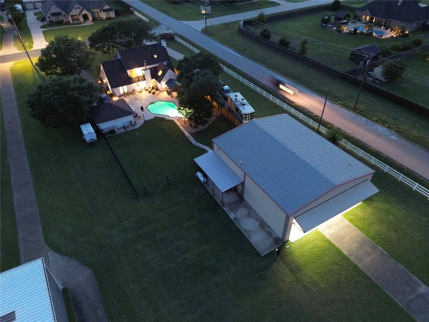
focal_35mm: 24
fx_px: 297
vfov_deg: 56.8
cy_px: 161
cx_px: 214
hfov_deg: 71.6
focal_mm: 6.72
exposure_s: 1/4
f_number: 1.7
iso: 1160
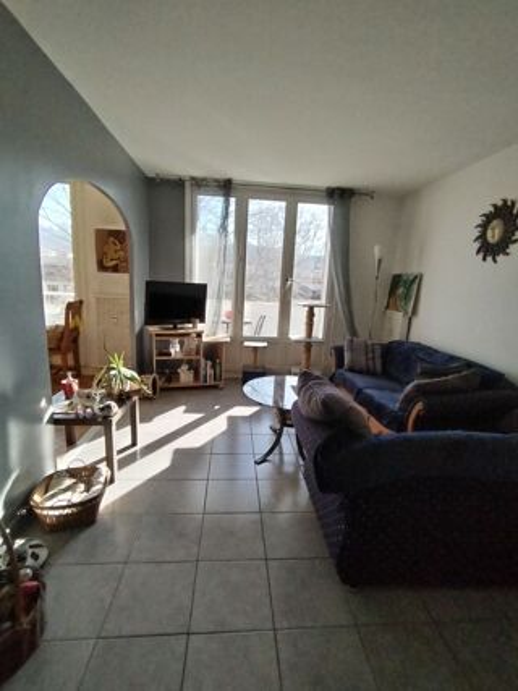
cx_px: 259
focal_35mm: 17
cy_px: 346
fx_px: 339
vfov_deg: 91.0
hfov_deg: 74.7
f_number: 2.2
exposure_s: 1/214
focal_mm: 1.42
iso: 100
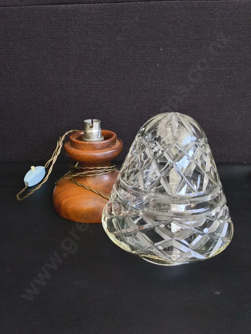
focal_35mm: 27
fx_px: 261
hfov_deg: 51.4
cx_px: 126
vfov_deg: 65.3
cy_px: 167
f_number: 2
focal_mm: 2.87
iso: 160
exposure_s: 1/100
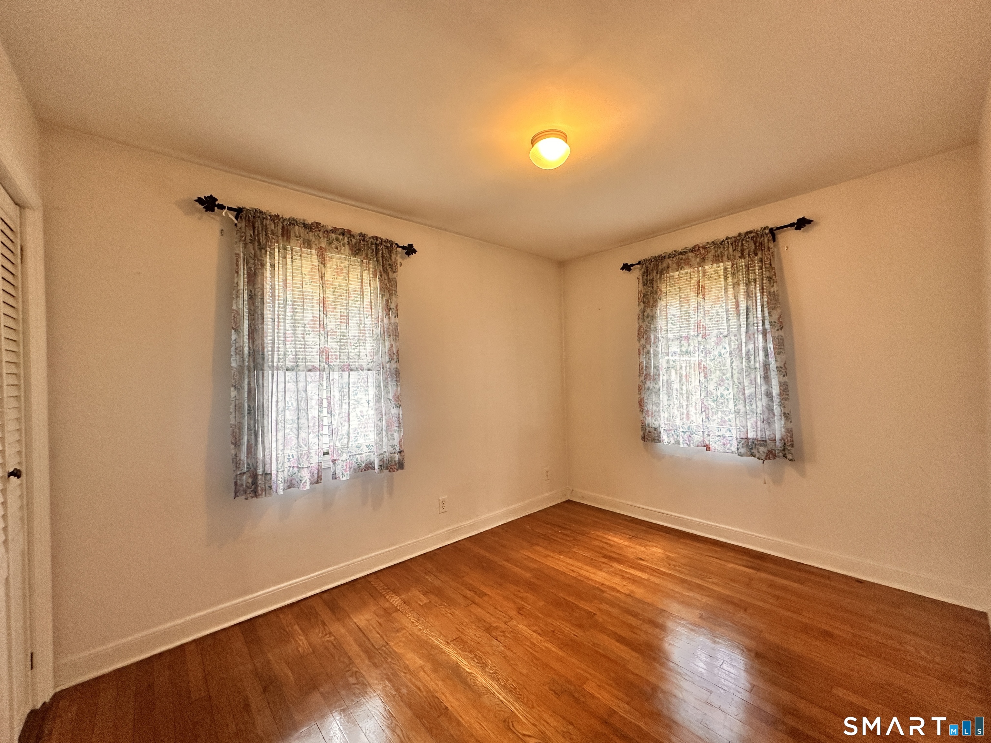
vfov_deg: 85.7
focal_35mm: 14
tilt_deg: +1.2
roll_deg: +1.4
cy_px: 372
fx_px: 401
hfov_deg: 102.1
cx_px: 496
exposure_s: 1/120
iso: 200
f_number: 2.2
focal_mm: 2.22
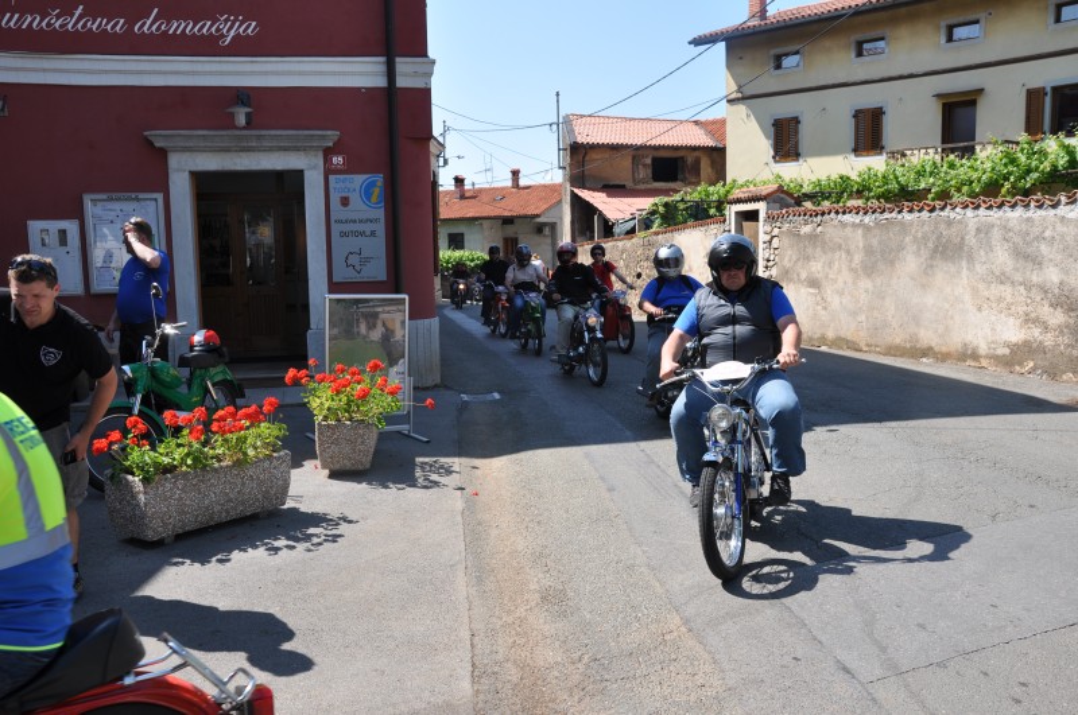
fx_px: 987
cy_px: 358
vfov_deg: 39.9
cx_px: 539
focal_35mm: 33
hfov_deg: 57.3
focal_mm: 22
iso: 200
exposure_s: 1/320
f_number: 9
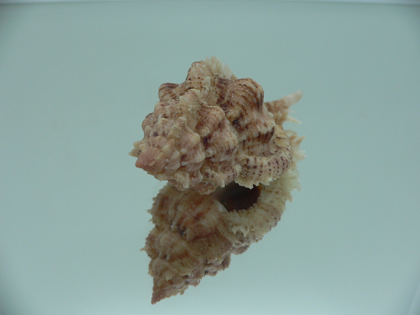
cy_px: 158
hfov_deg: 52.6
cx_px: 210
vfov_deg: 40.7
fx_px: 425
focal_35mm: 35
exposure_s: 1/60
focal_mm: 4.6
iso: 80
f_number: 2.8
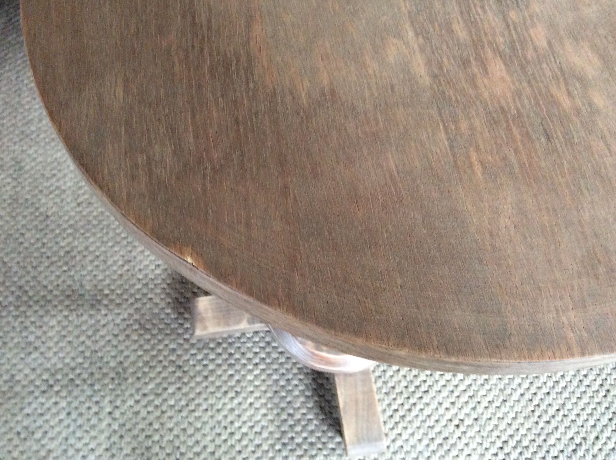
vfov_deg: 42.8
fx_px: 586
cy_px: 224
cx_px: 303
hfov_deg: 55.4
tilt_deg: -62.5
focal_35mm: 33
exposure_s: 1/25
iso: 200
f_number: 2.4
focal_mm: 3.3
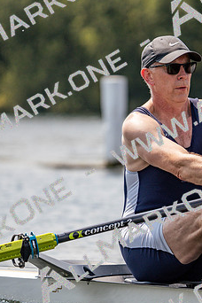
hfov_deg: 2.5
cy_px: 168
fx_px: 4545
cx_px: 220
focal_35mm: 540
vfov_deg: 3.8
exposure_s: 1/1600
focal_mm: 318
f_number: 6.3
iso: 200
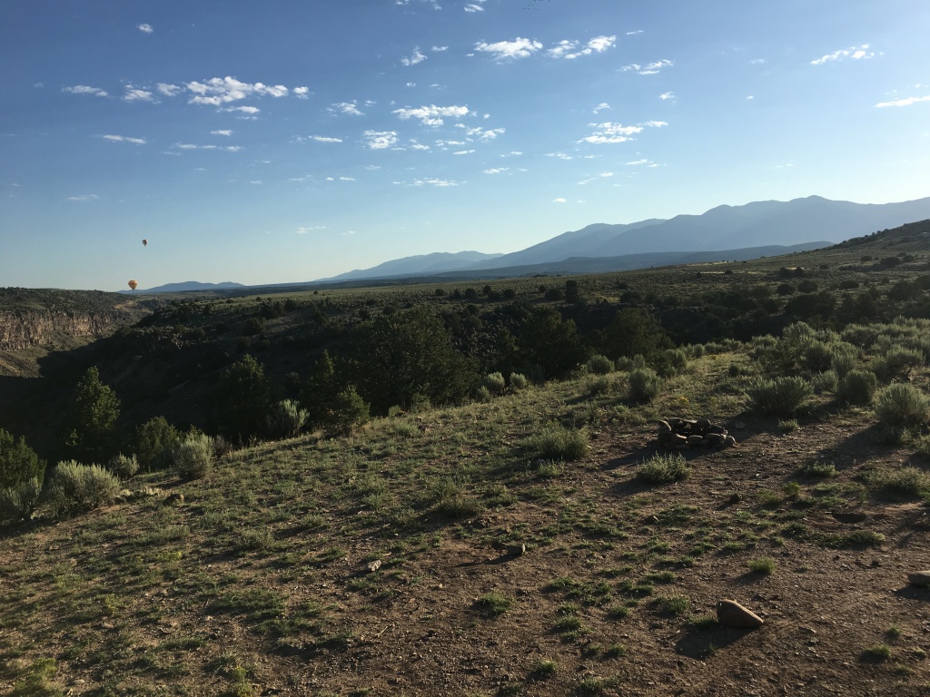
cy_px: 348
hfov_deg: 61.7
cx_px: 465
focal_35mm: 29
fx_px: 779
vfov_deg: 48.2
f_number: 2.2
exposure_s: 1/1603
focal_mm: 4.15
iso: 25
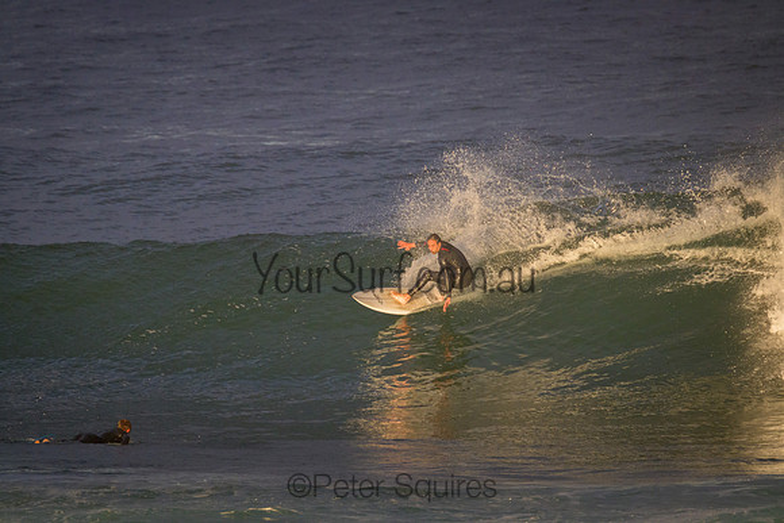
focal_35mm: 800
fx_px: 17425
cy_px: 262
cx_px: 392
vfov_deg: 1.7
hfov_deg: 2.6
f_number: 11
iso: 3600
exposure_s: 1/1250
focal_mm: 800
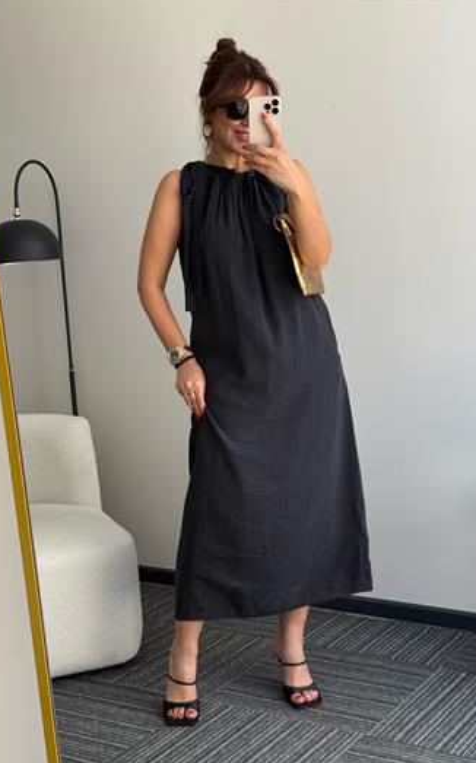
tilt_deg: -21.0
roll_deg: +4.0
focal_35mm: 52
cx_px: 231
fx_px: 1080
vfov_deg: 38.9
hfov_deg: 24.9
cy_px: 385
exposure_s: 1/388
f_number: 1.78
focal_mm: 6.76
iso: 80
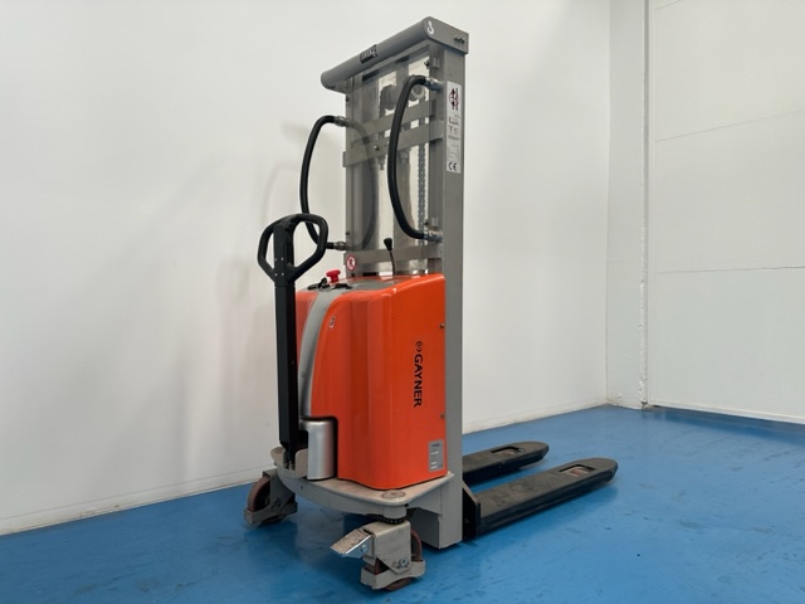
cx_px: 402
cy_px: 302
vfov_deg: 56.8
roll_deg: -0.4
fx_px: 558
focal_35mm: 24
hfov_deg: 71.6
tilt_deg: -1.0
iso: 160
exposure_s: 1/121
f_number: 1.78
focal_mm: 6.86
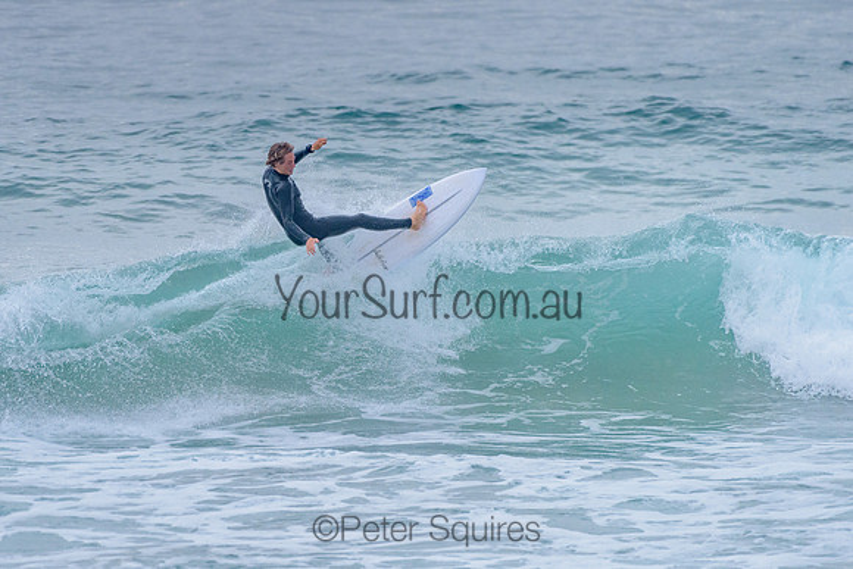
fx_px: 14524
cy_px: 247
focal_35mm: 613
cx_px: 334
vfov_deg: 2.2
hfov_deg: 3.4
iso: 1400
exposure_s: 1/2000
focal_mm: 500
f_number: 5.6
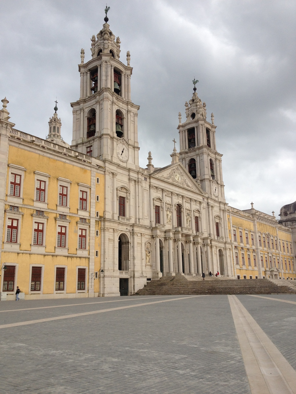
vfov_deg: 52.6
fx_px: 399
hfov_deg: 40.7
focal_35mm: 35
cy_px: 197
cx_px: 148
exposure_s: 1/145
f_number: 2.4
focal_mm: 4.28
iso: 64
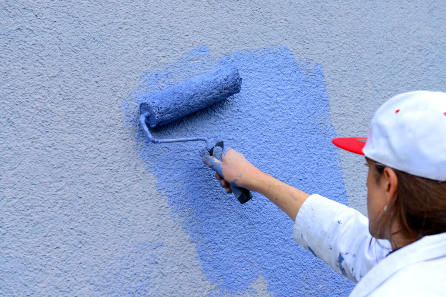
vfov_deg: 21.9
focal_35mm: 62
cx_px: 223
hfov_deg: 32.4
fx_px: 768
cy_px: 148
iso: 200
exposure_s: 1/200
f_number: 7.1
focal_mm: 62
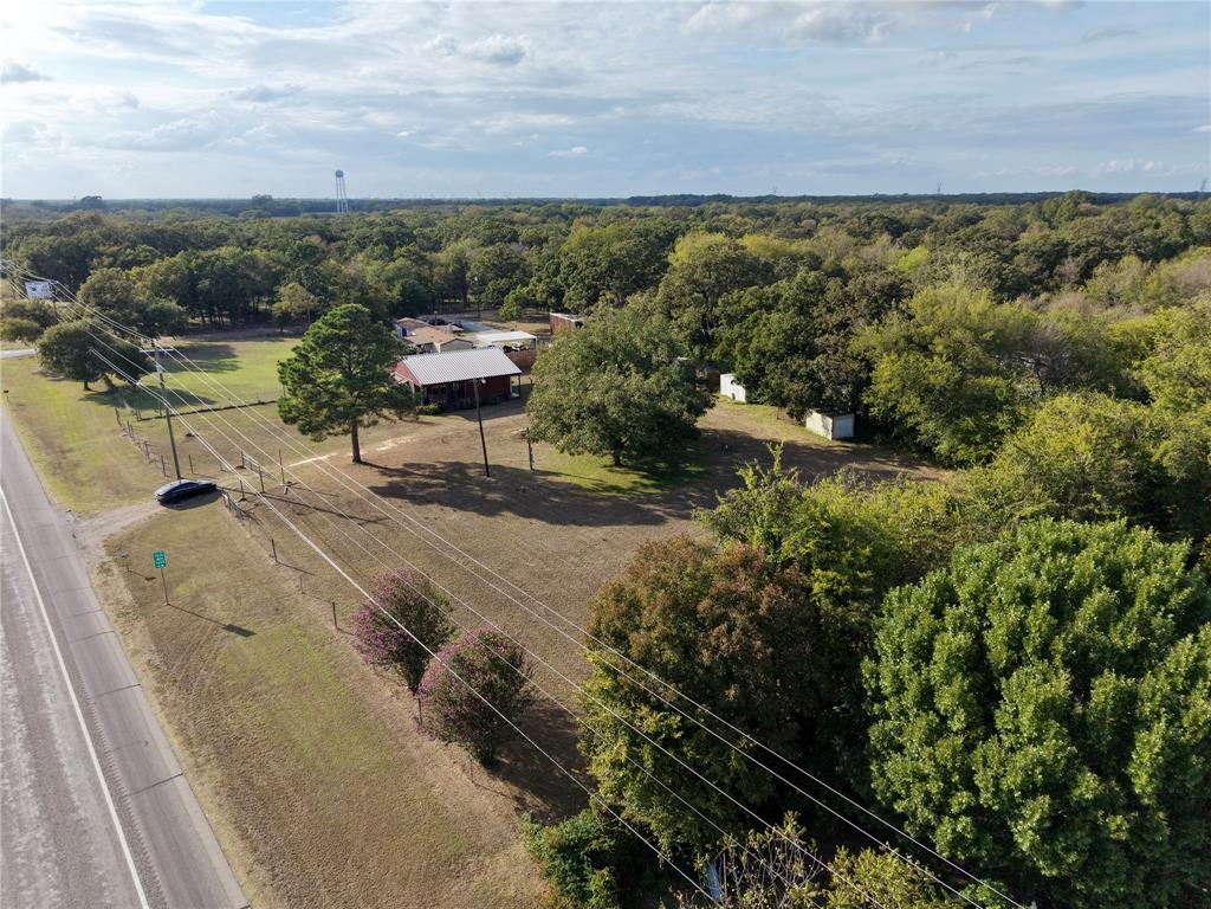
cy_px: 454
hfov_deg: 71.6
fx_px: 840
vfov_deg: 56.8
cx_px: 606
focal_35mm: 24
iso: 300
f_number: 1.8
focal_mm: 8.67
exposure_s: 1/4000
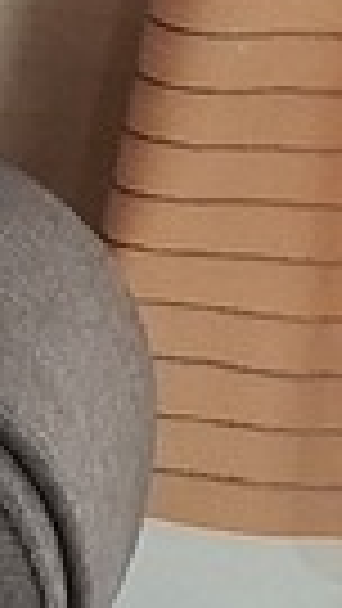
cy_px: -513
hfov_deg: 3.1
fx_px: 4302
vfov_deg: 7.8
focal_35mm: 267
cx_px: -2817
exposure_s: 1/120
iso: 250
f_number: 1.8
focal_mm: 5.54
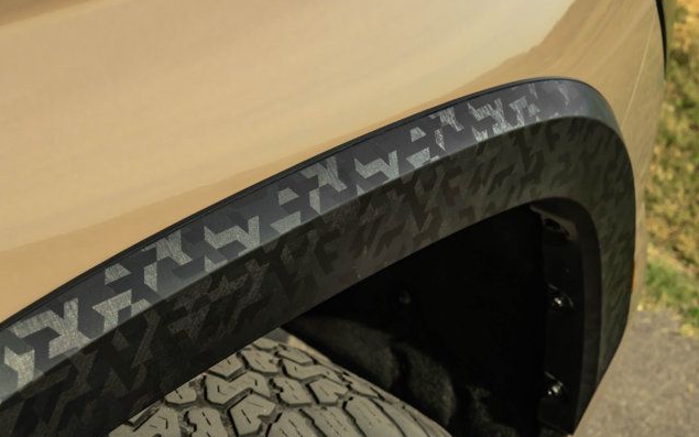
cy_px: 229
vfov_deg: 16.9
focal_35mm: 77
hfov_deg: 26.8
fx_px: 1467
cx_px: 350
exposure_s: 1/640
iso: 800
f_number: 10
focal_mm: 50
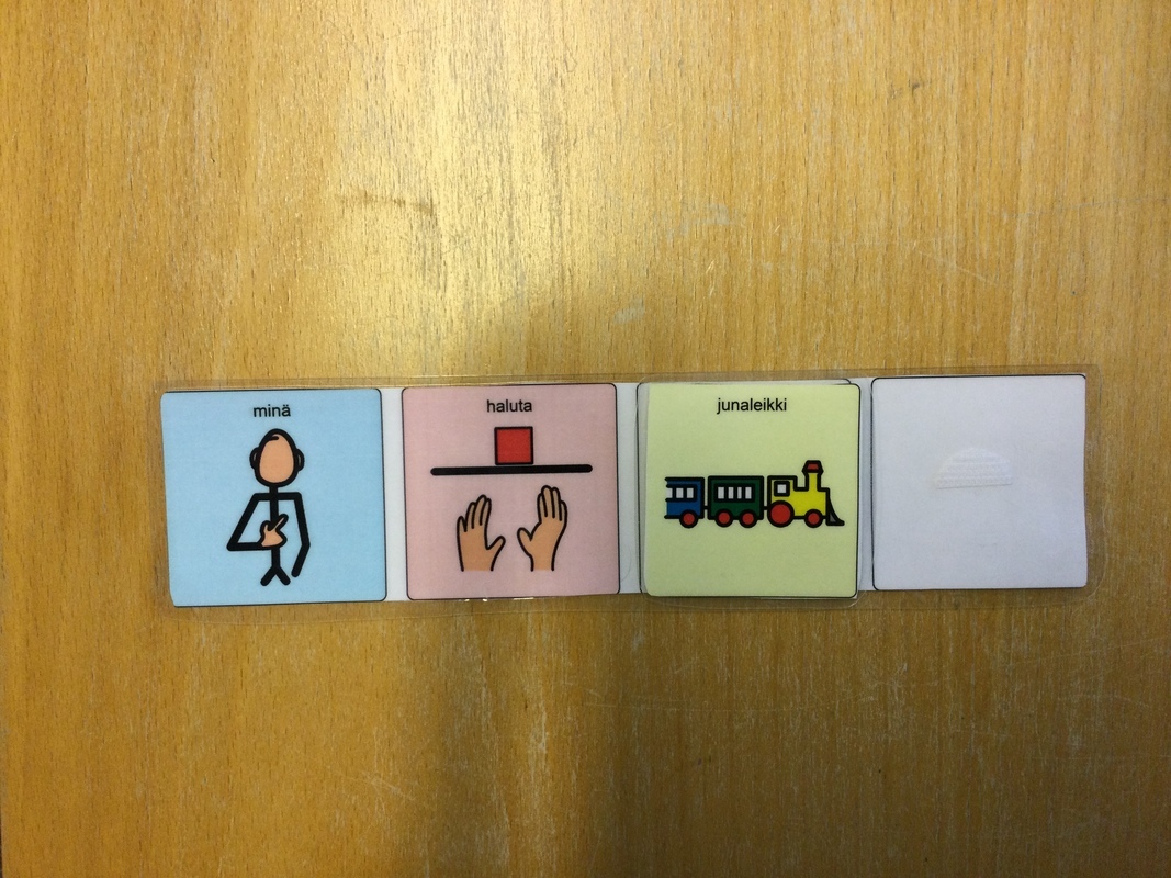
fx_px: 1049
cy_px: 439
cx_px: 586
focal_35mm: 31
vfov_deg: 45.4
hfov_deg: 58.4
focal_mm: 3.3
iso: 40
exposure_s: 1/33
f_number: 2.4
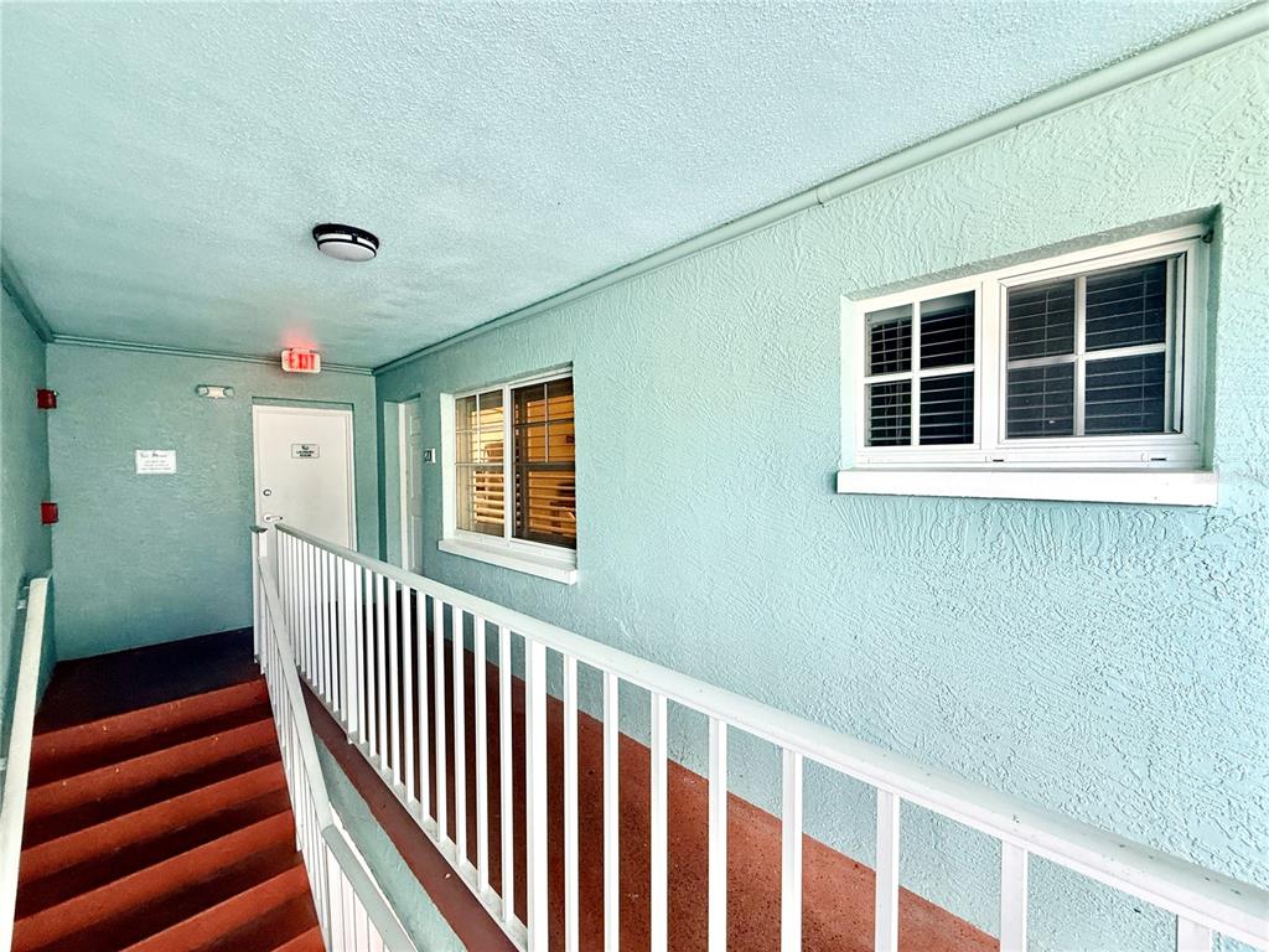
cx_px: 634
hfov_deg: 102.1
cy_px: 476
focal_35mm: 14
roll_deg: +1.0
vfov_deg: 85.7
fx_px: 513
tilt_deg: -1.2
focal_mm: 2.22
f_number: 2.2
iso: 200
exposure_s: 1/99
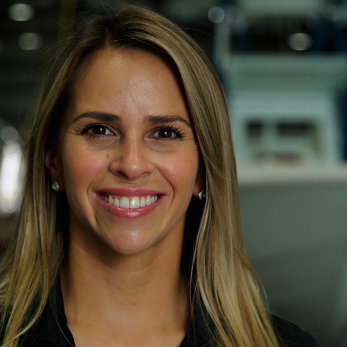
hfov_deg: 12.2
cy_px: 295
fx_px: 1622
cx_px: 110
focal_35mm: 143
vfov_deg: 12.1
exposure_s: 1/320
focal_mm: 50
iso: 200
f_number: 2.8
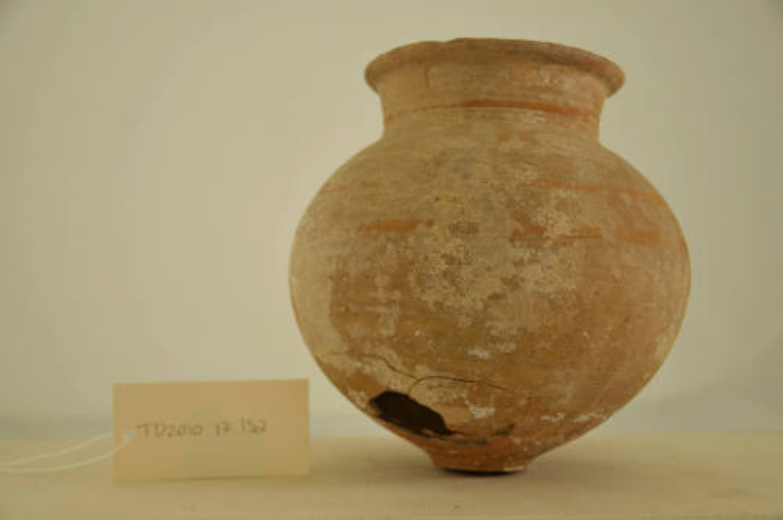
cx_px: 392
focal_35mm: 52
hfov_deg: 37.9
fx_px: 1140
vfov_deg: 25.7
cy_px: 260
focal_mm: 35
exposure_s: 1/50
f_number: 4.5
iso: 200
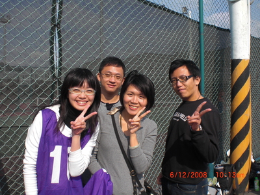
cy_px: 98
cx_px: 130
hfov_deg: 49.0
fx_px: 285
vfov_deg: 37.7
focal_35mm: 38
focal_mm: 6.3
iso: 64
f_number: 5.6
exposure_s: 1/400
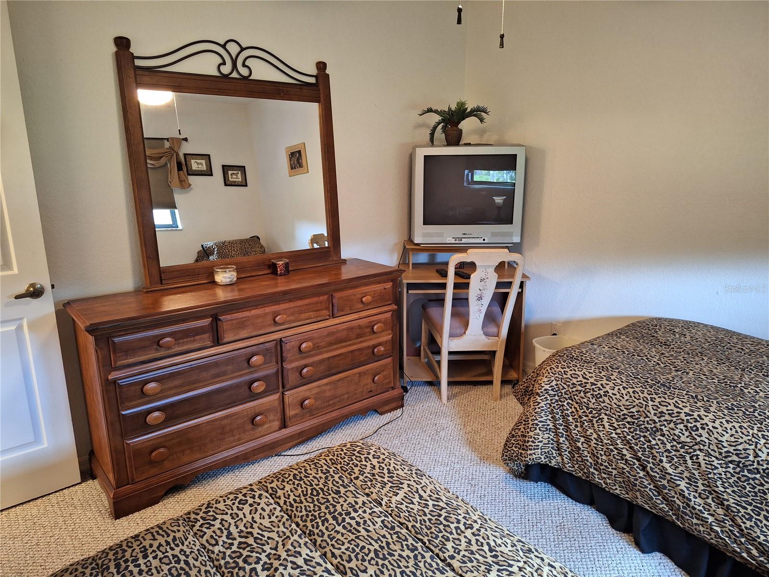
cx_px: 384
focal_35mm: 23
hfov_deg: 73.9
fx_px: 511
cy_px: 288
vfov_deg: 58.9
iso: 320
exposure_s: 1/25
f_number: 1.8
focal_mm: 5.54
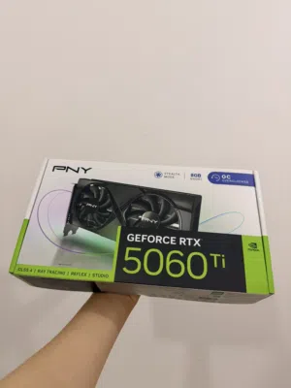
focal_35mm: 24
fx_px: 269
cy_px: 194
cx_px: 146
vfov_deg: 71.6
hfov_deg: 56.8
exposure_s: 1/50
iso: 400
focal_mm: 6.76
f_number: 1.78
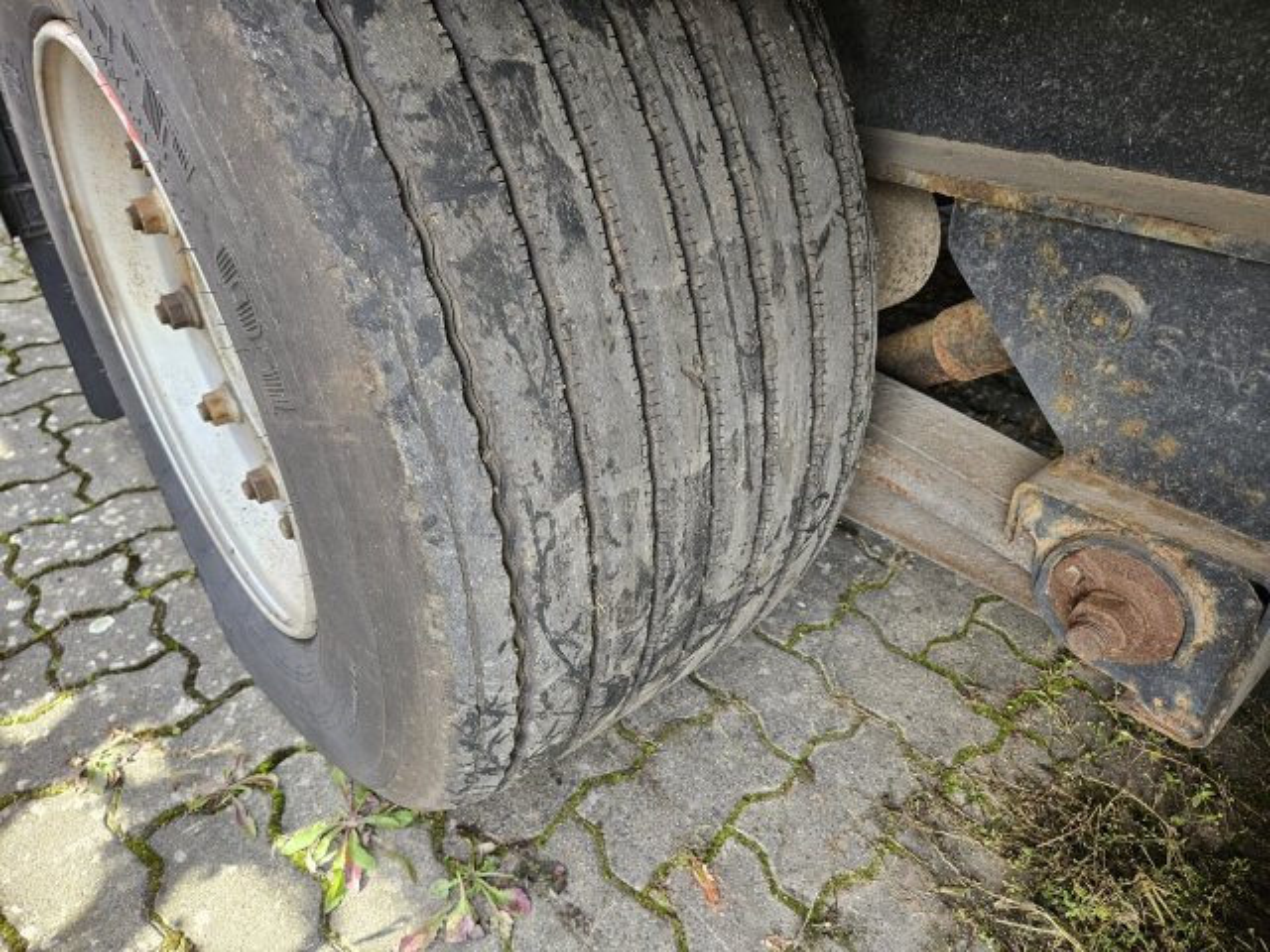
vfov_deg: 58.9
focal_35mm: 23
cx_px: 635
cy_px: 476
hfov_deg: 73.9
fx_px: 844
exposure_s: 1/180
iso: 125
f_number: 1.8
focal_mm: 5.4
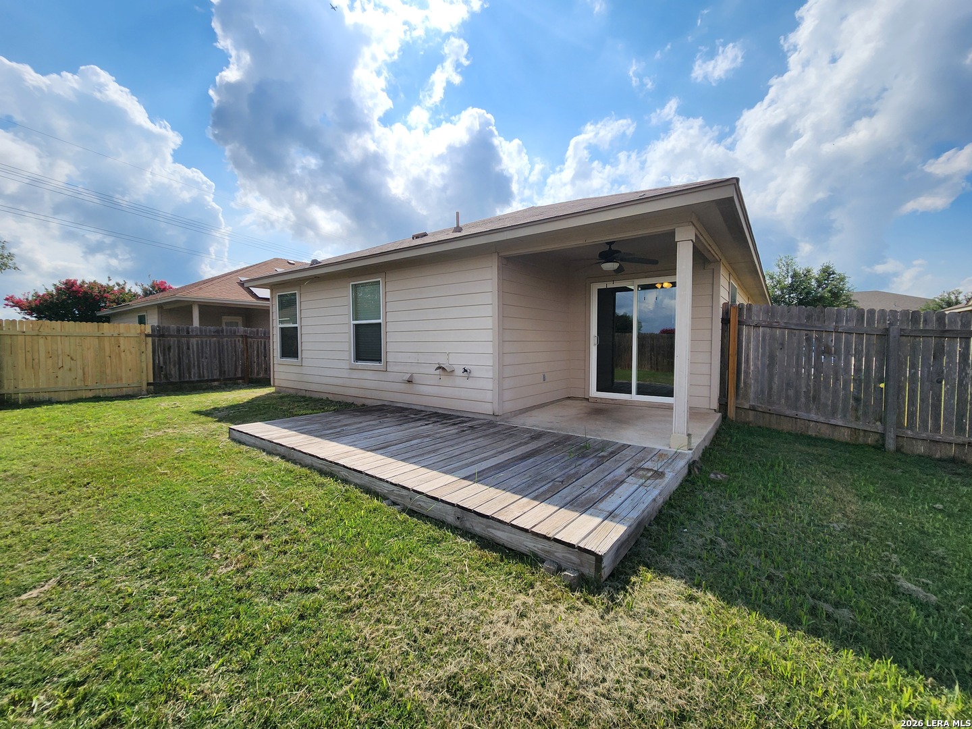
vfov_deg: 89.9
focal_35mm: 13
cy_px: 364
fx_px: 365
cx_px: 486
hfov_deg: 106.2
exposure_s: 1/3798
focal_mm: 2.2
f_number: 2.2
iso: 50
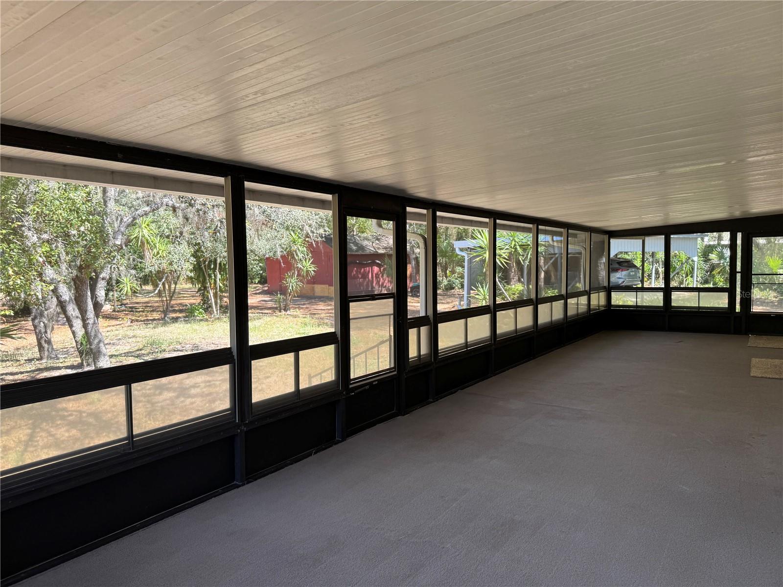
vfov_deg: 56.8
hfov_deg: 71.6
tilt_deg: -2.6
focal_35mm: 24
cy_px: 294
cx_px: 392
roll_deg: +0.3
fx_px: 543
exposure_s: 1/155
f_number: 1.78
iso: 64
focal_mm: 6.76
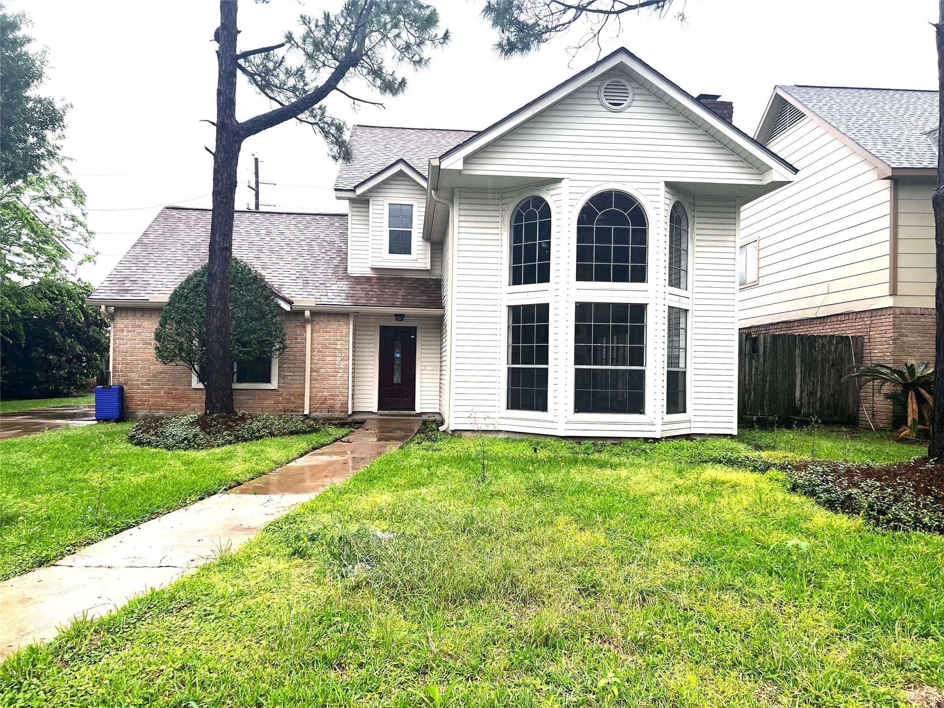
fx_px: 709
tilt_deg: +1.6
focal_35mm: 26
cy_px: 354
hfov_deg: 67.3
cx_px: 472
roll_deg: -1.7
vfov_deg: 53.1
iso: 32
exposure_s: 1/151
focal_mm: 5.7
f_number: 1.5
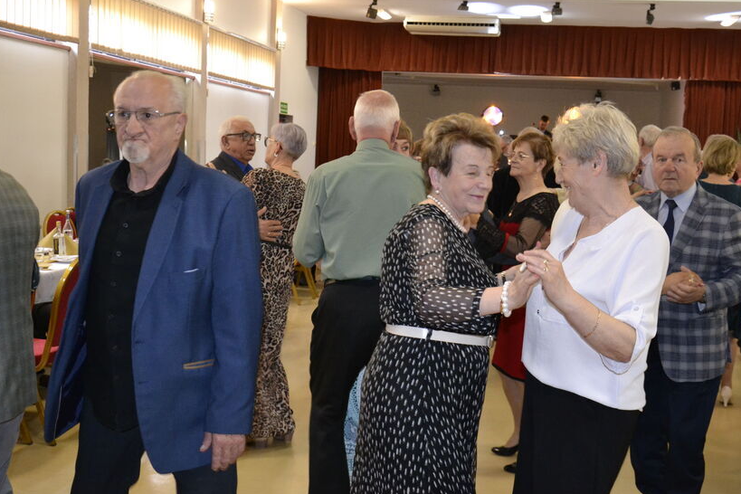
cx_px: 428
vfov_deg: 29.9
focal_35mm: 45
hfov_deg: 43.5
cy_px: 227
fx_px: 926
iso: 2000
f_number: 3.8
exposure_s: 1/60
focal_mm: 24
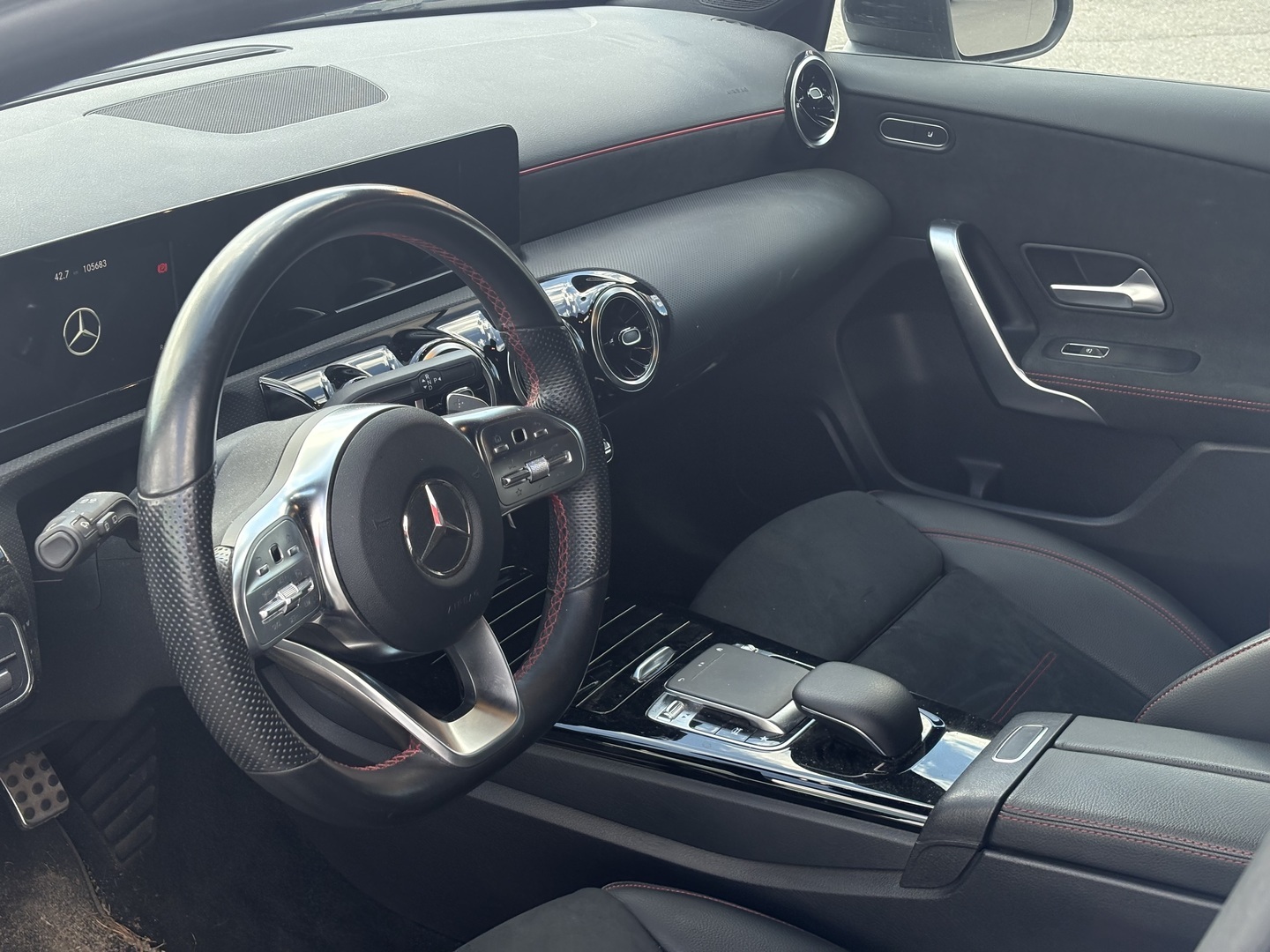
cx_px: 635
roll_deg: -2.9
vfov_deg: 28.0
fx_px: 1908
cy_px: 476
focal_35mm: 52
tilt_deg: -24.1
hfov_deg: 36.8
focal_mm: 5.96
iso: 80
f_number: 1.6
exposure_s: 1/242
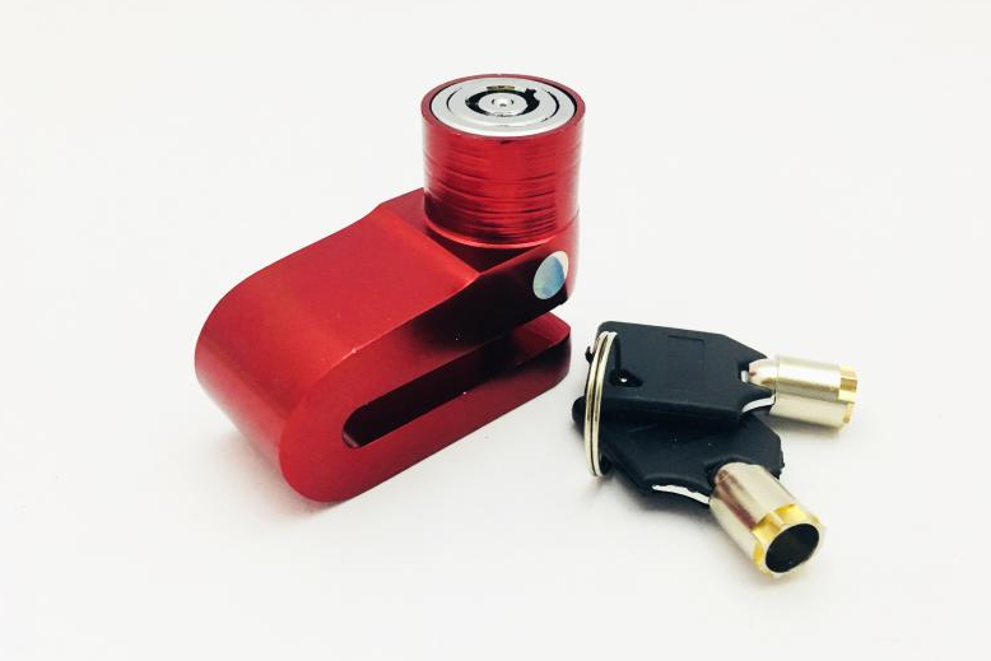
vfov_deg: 42.3
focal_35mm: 31
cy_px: 355
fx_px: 853
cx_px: 484
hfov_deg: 60.3
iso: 125
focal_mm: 4.15
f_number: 2.2
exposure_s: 1/33
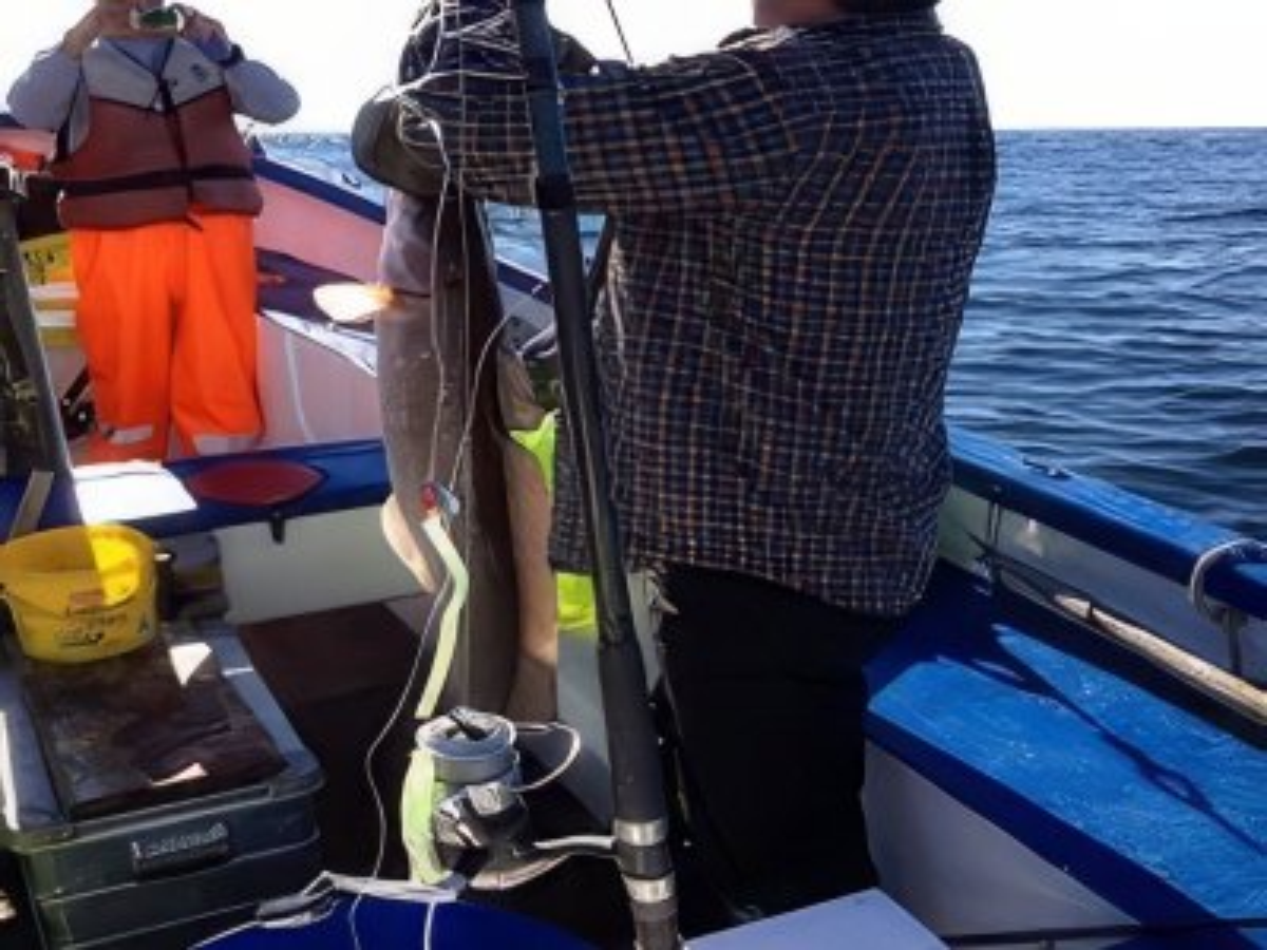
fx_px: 1281
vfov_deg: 40.7
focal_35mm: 35
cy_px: 475
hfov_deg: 52.6
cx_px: 634
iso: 64
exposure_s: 1/905
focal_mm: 4.3
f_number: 2.4
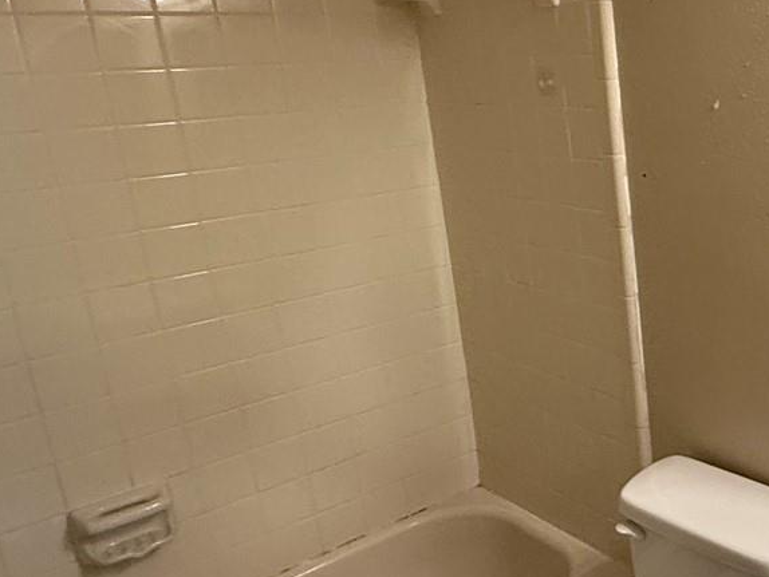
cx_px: 828
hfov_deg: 39.8
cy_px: 253
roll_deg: +1.9
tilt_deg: -11.3
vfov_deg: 36.8
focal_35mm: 39
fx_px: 867
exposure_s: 1/60
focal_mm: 2.22
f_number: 2.2
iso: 320
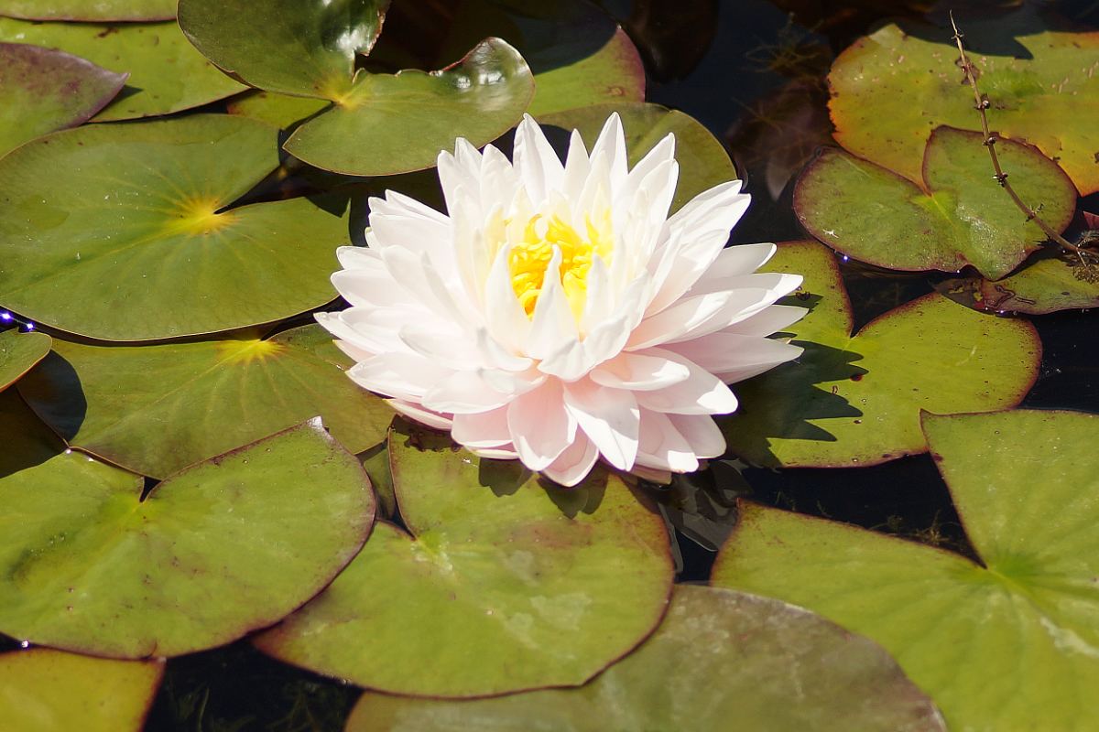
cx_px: 550
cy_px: 366
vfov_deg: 9.1
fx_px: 4579
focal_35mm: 150
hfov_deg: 13.7
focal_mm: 100
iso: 100
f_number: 2.8
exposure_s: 1/2000
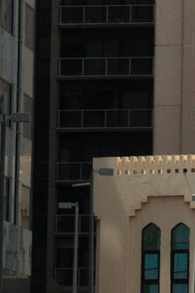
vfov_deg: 3.9
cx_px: 434
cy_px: -368
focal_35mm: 518
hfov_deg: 2.6
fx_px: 4223
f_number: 10
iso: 200
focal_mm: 50
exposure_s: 1/320
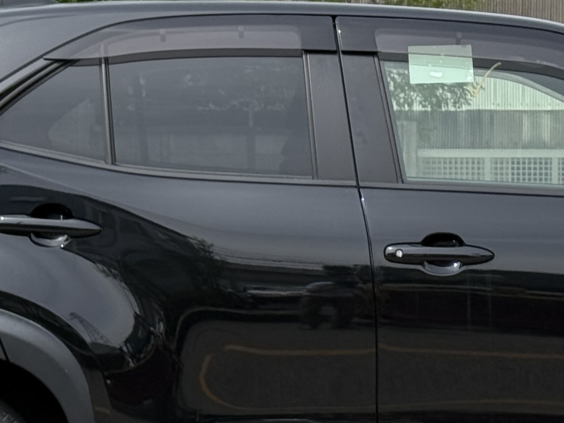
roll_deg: -0.1
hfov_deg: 11.4
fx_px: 2803
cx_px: 469
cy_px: 232
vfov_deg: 8.6
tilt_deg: -1.6
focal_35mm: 172
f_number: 1.78
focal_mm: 6.76
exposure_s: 1/3891
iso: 80
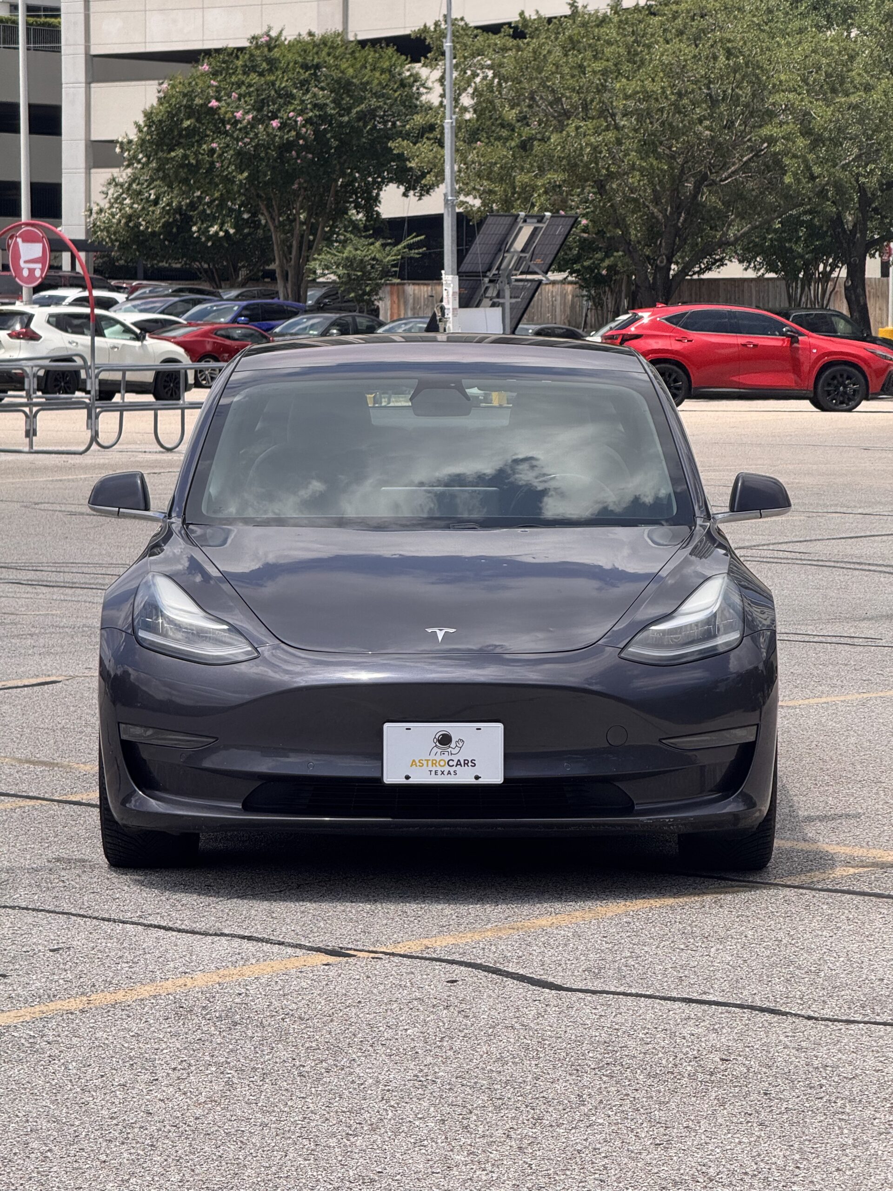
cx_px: 446
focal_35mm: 120
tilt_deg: -4.3
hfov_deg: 12.3
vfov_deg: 16.4
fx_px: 4128
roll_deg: -0.8
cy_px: 596
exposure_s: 1/1481
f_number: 2.8
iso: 50
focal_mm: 15.66
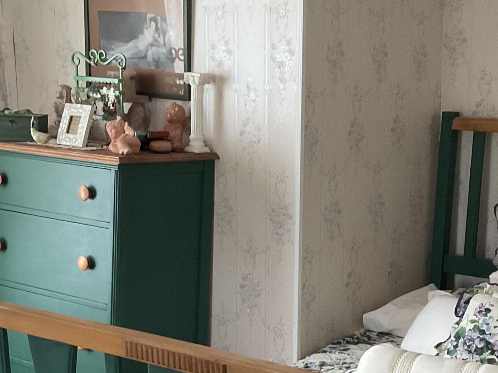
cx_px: 295
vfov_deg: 19.0
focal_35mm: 77
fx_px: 1108
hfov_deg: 25.3
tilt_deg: -10.9
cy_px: 281
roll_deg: +0.1
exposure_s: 1/60
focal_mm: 3
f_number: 1.8
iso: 250
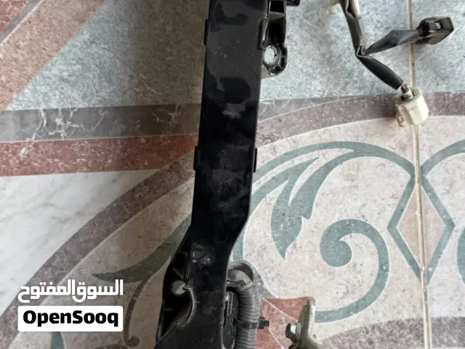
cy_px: 174
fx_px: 322
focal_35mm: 24
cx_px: 232
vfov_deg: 56.8
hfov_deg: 71.6
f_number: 1.78
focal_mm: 6.76
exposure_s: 1/121
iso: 64
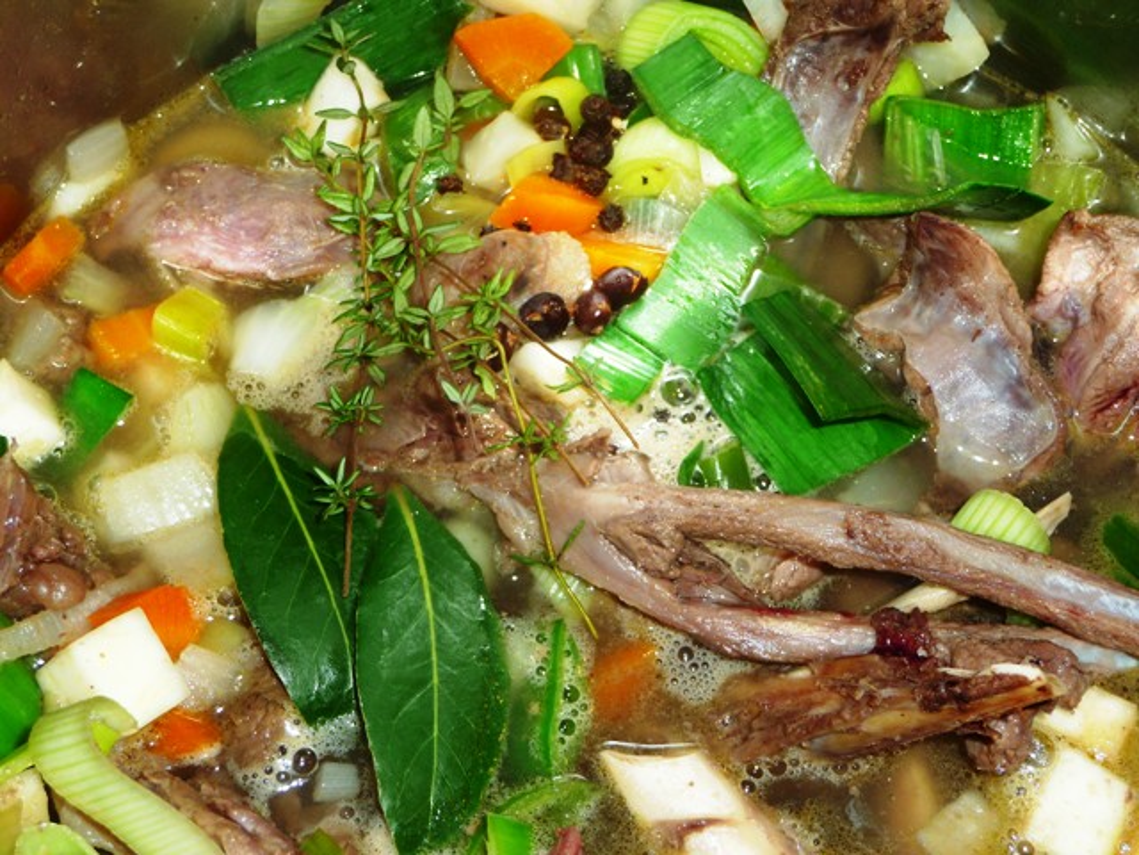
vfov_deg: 20.4
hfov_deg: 27.0
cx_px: 570
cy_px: 428
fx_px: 2369
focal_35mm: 72
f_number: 4.6
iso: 100
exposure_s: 1/40
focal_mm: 12.2
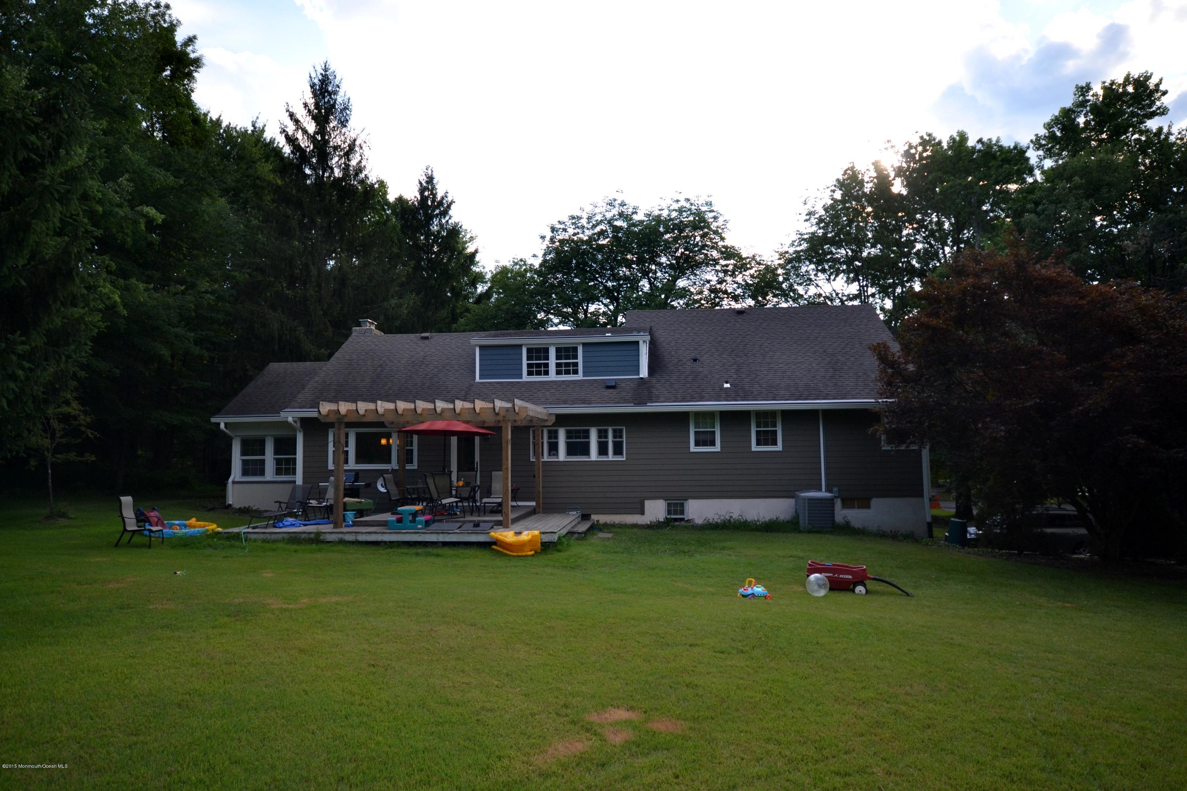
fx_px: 692
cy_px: 396
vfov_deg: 59.5
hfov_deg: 81.2
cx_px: 594
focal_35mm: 21
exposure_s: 1/125
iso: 220
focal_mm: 14
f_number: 5.6
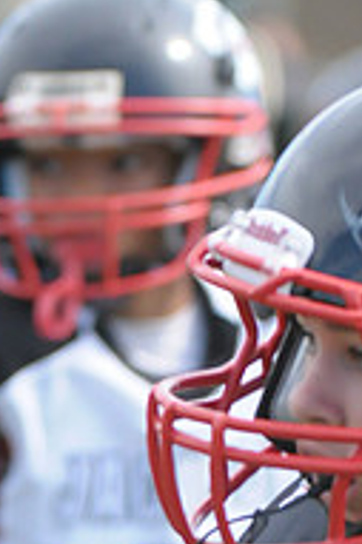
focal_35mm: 909
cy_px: 820
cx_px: 415
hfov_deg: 1.5
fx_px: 13735
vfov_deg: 2.3
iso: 1600
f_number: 4
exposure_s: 1/3200
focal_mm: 200
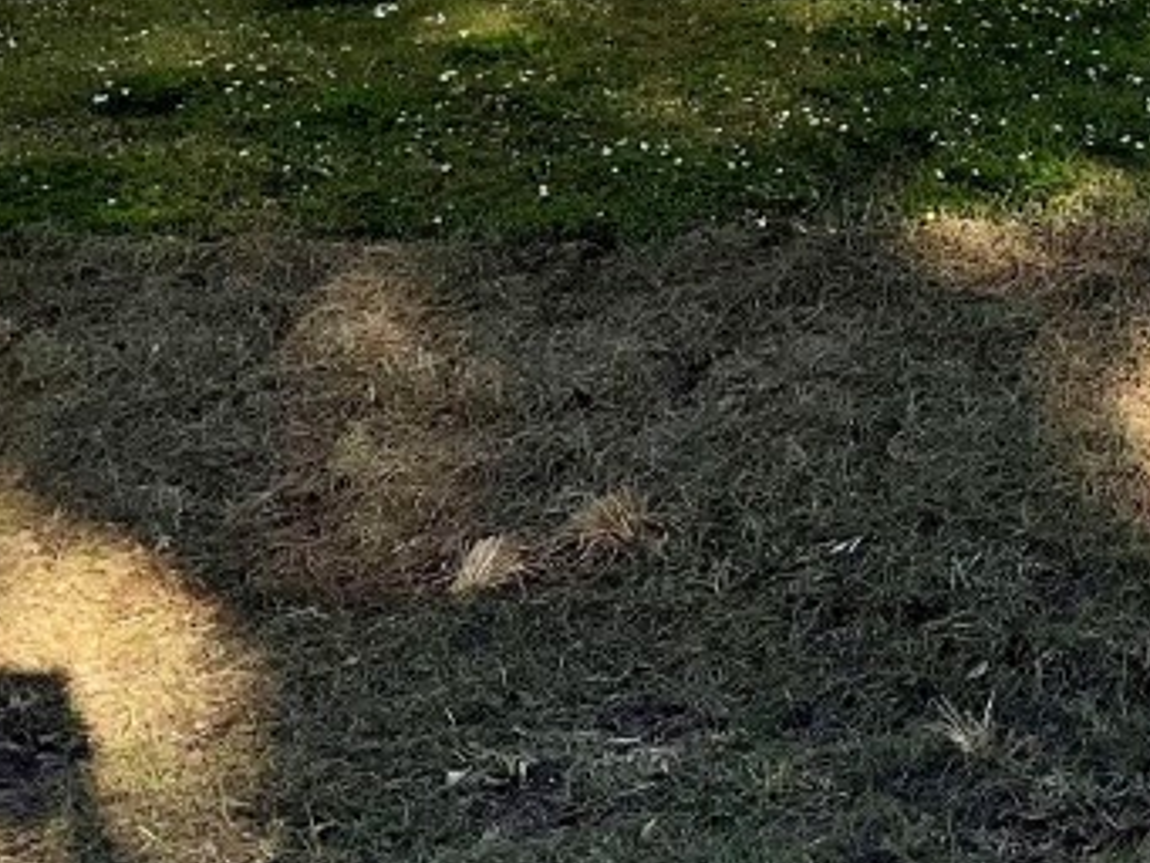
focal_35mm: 87
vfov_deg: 16.2
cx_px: 1565
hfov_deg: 20.3
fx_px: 2891
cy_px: -196
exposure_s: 1/1451
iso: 16
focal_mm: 3
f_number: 1.8
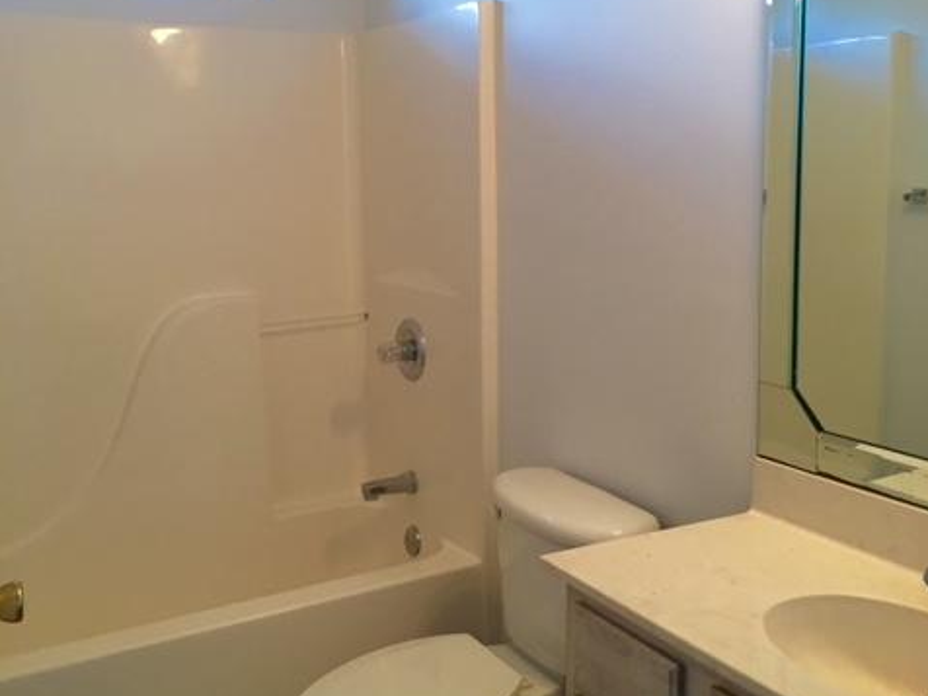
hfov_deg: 47.9
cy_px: 314
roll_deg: +0.4
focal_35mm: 39
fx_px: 1046
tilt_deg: -9.4
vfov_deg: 36.8
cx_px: 466
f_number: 2.2
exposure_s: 1/15
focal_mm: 4.15
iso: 32
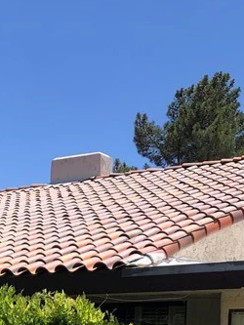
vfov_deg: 20.5
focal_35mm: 86
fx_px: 808
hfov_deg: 16.6
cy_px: 435
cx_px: -29
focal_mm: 3.99
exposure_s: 1/1845
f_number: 1.8
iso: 20
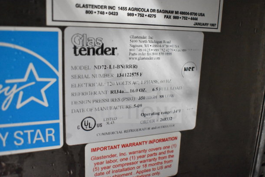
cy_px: 88
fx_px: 265
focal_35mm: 36
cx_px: 132
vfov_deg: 36.9
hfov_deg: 53.1
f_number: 4
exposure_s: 1/50
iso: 6400
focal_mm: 24
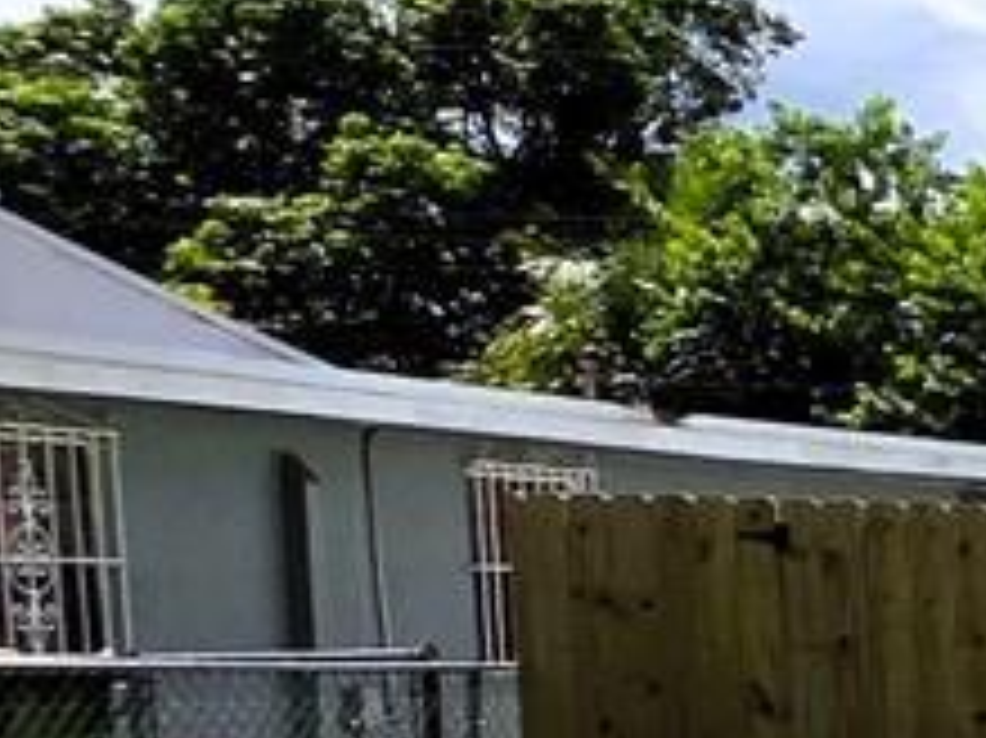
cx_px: 2827
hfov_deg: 12.0
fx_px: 2704
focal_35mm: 95
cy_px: 850
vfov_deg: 15.1
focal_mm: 2.2
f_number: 1.9
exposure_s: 1/2812
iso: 40
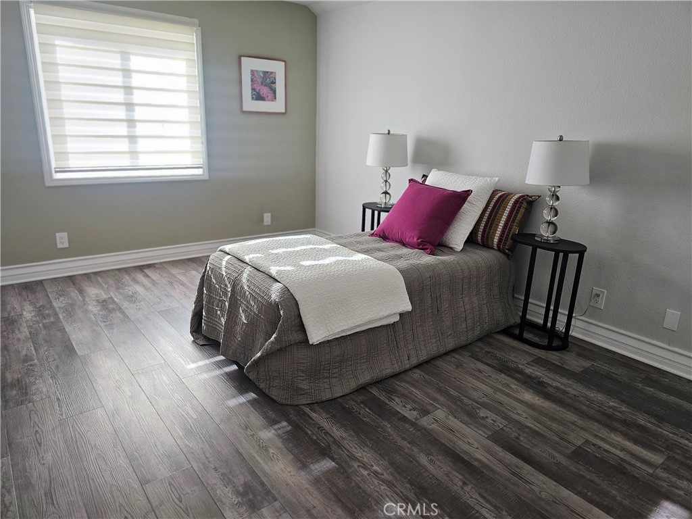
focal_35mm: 23
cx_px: 346
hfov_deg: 73.9
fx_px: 460
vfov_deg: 58.9
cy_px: 260
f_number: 1.7
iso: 160
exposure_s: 1/120
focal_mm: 6.3
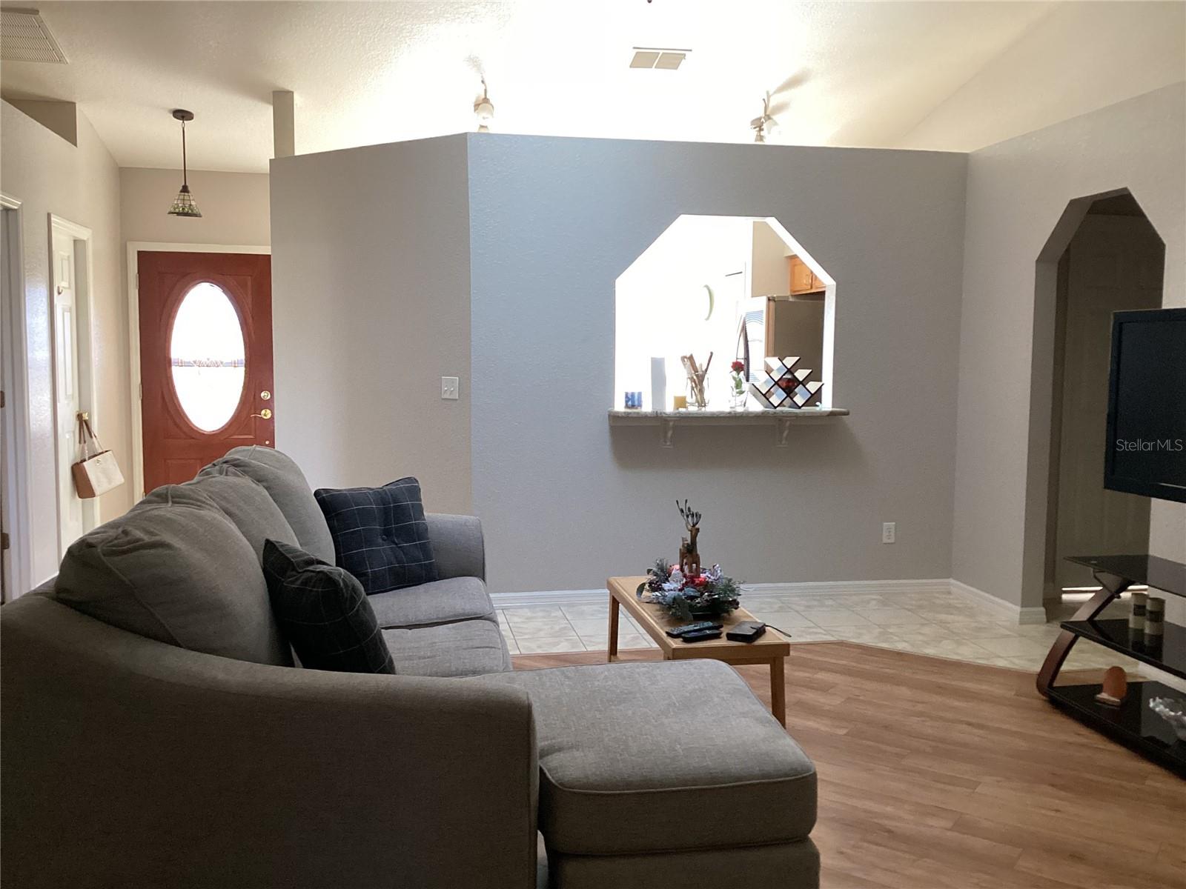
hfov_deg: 58.4
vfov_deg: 45.4
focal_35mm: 31
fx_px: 1062
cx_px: 593
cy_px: 444
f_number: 2.4
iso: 200
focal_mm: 3.3
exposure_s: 1/60
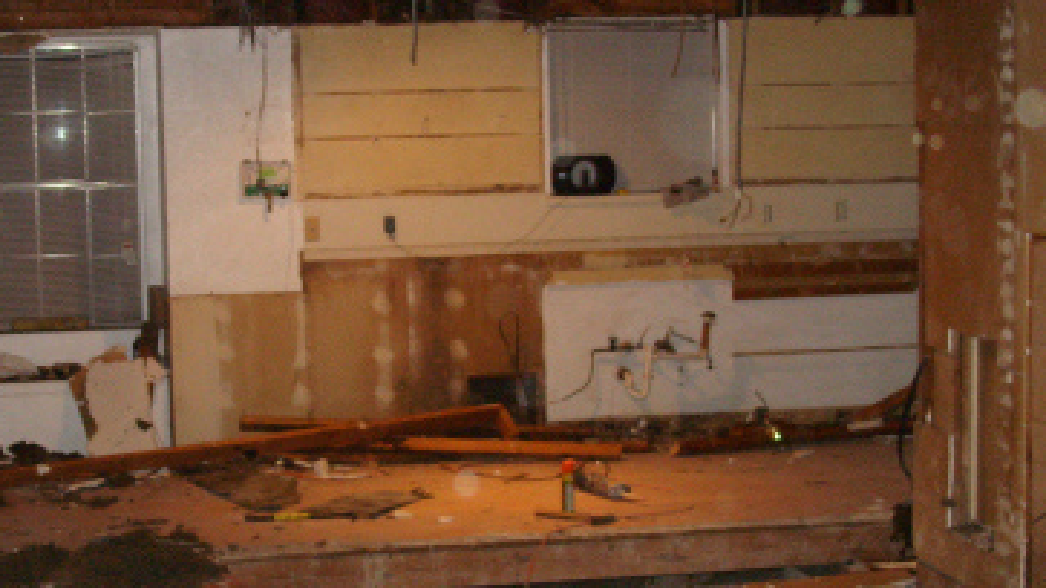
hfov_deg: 28.8
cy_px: 337
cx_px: 352
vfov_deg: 16.5
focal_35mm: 73
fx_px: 2024
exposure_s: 1/30
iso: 400
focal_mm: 7.8
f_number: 2.8
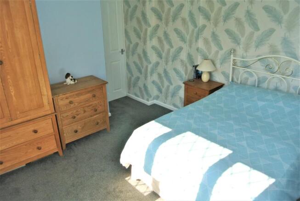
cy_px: 100
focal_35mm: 27
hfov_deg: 67.3
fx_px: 225
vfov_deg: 48.0
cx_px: 150
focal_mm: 10
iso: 100
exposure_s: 1/60
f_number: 7.1
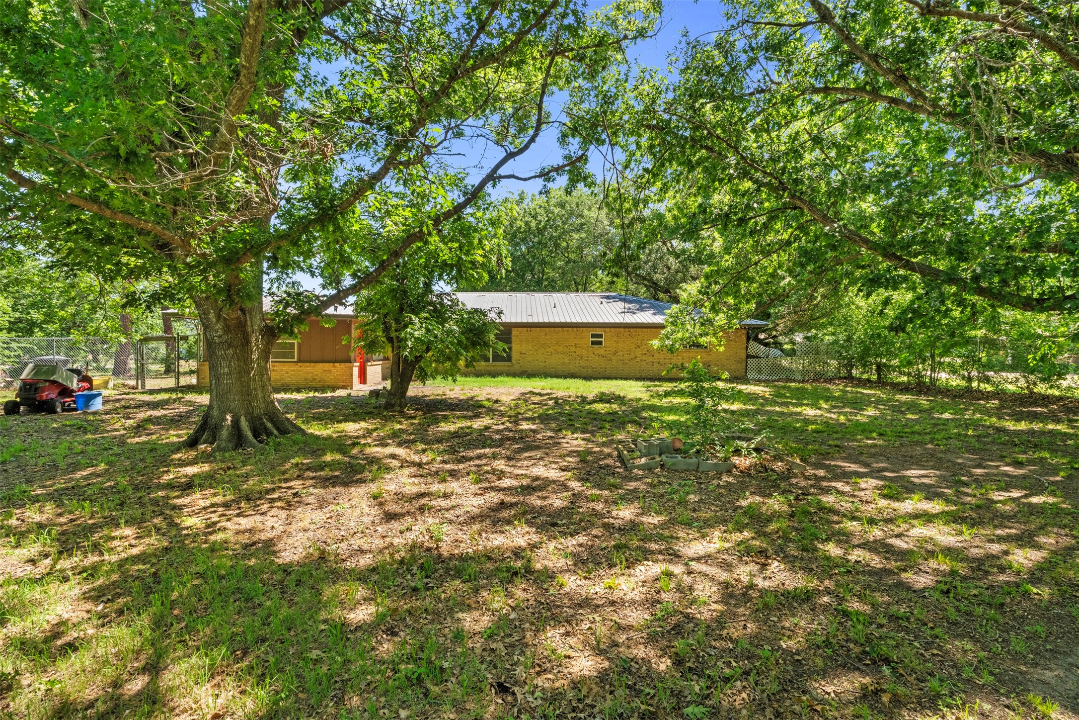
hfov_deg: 93.3
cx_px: 540
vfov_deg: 70.4
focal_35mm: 17
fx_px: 509
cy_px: 360
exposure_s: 1/400
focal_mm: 17
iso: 800
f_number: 10
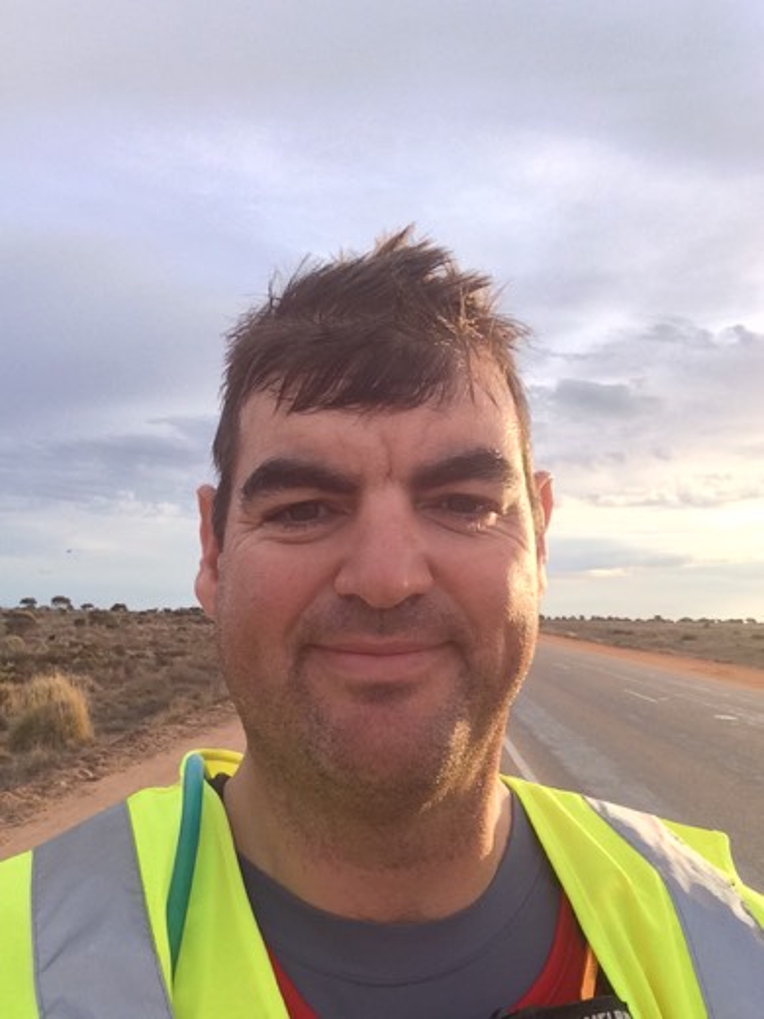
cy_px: 510
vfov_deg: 58.4
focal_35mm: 31
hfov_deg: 45.4
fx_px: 912
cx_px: 382
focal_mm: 2.15
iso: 50
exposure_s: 1/193
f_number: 2.4
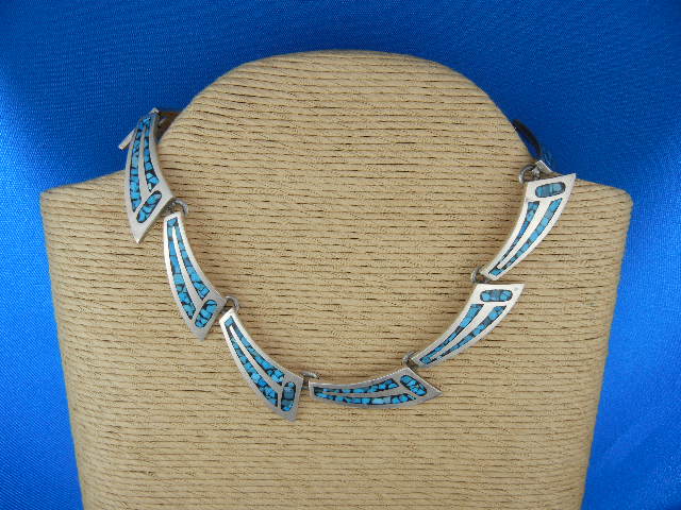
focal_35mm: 34
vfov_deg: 41.8
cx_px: 340
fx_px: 669
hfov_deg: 54.0
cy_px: 255
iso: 200
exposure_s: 1/31.1
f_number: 3.6
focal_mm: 6.2
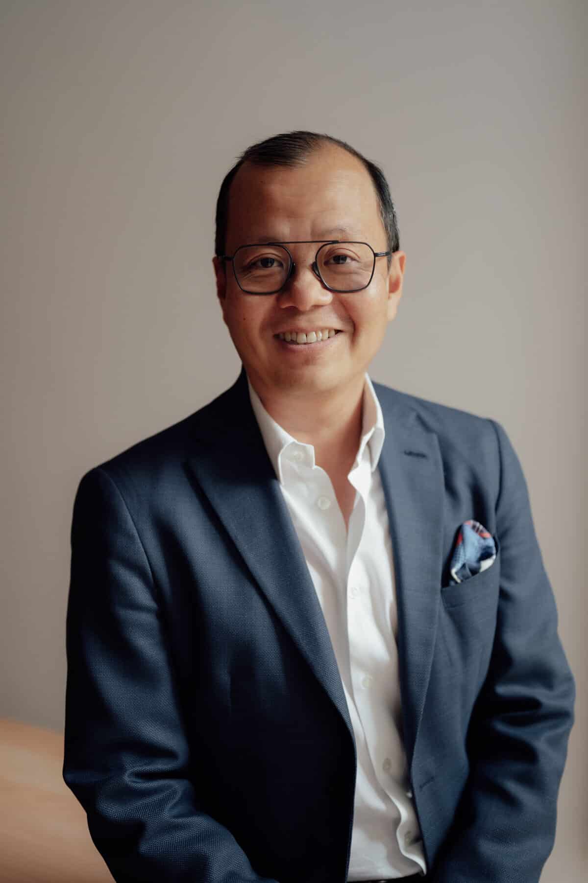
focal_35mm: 50
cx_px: 294
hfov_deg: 27.0
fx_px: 1227
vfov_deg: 39.6
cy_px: 442
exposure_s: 1/200
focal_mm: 50
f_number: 1.8
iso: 800
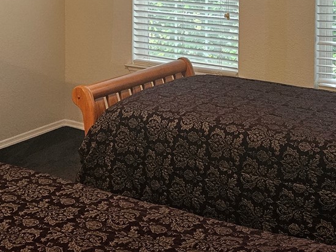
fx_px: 650
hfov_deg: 28.9
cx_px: 147
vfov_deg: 20.8
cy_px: -34
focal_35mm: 67
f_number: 1.8
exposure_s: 1/120
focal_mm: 5.4
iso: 500
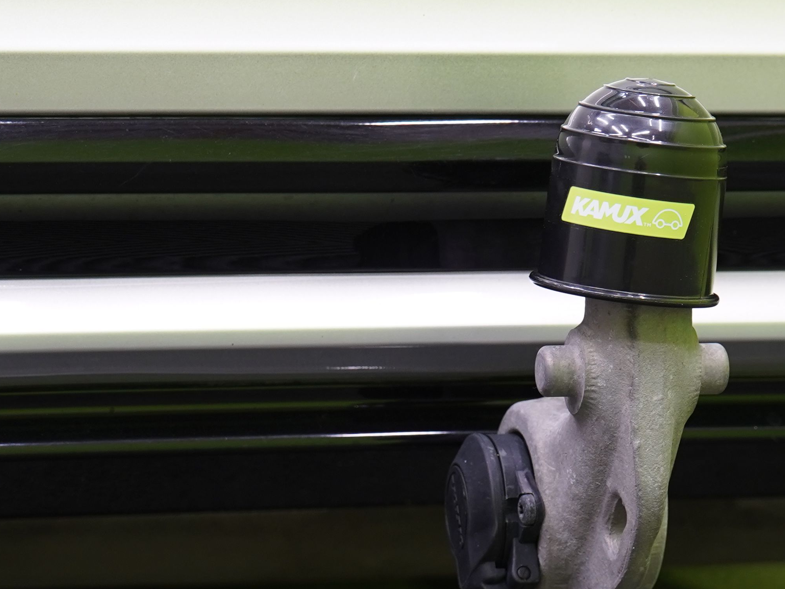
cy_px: 272
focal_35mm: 181
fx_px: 4105
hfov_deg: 10.9
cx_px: 617
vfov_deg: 8.2
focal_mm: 63
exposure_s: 1/25
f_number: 5.6
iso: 640
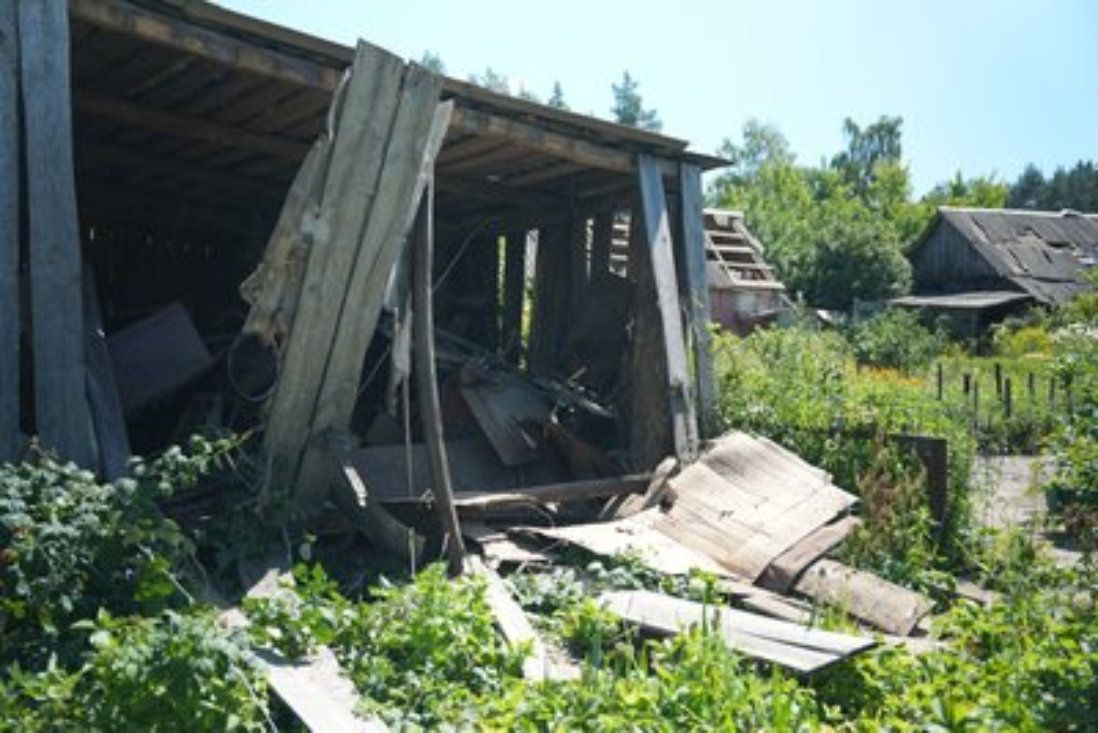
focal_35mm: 38
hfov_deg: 50.7
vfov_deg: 35.1
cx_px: 549
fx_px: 1159
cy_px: 366
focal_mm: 38
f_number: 2.8
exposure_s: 1/100
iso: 1250
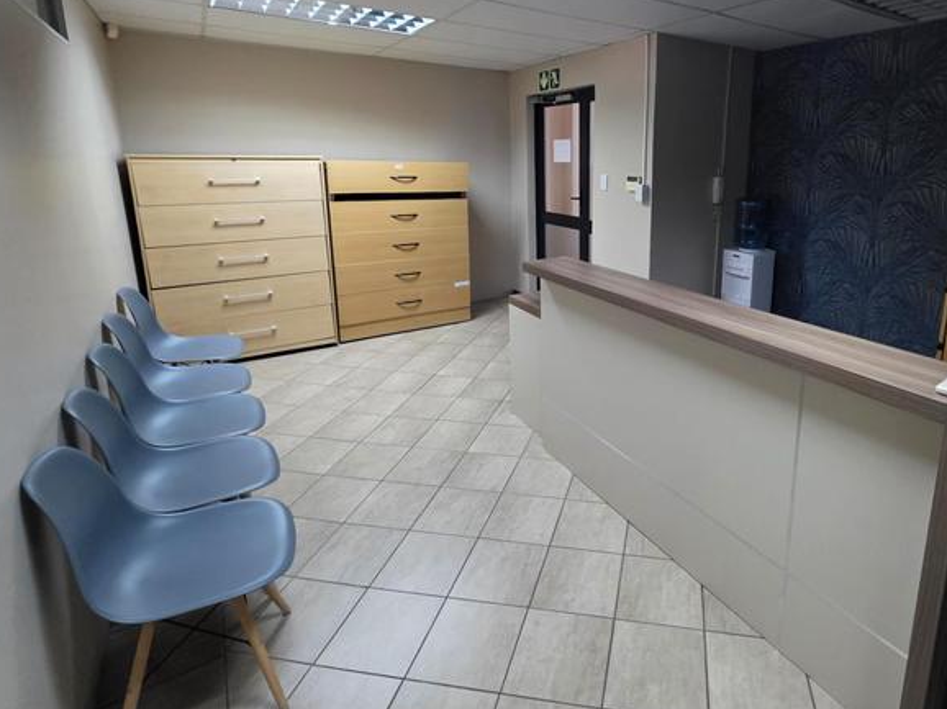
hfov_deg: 85.6
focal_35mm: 18
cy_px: 273
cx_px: 608
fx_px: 492
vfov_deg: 70.6
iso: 640
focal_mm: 2.2
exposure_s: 1/50
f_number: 1.9
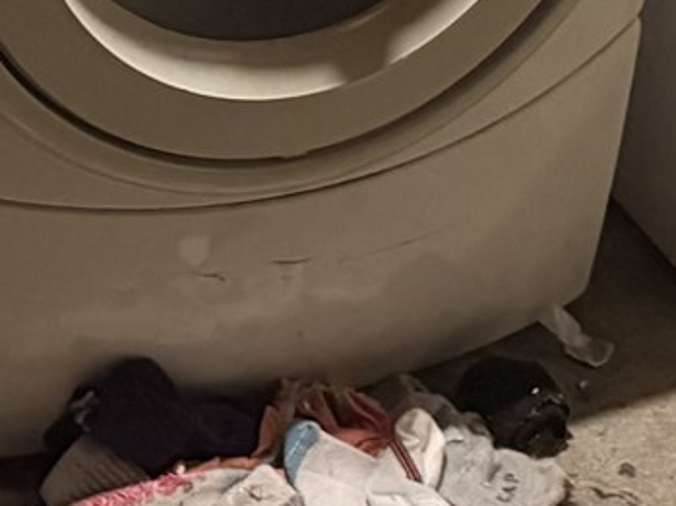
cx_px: -62
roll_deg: -1.6
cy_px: -537
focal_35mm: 141
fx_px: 2751
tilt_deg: -21.6
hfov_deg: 13.7
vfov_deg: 9.7
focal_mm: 6.76
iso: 640
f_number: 1.78
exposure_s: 1/40
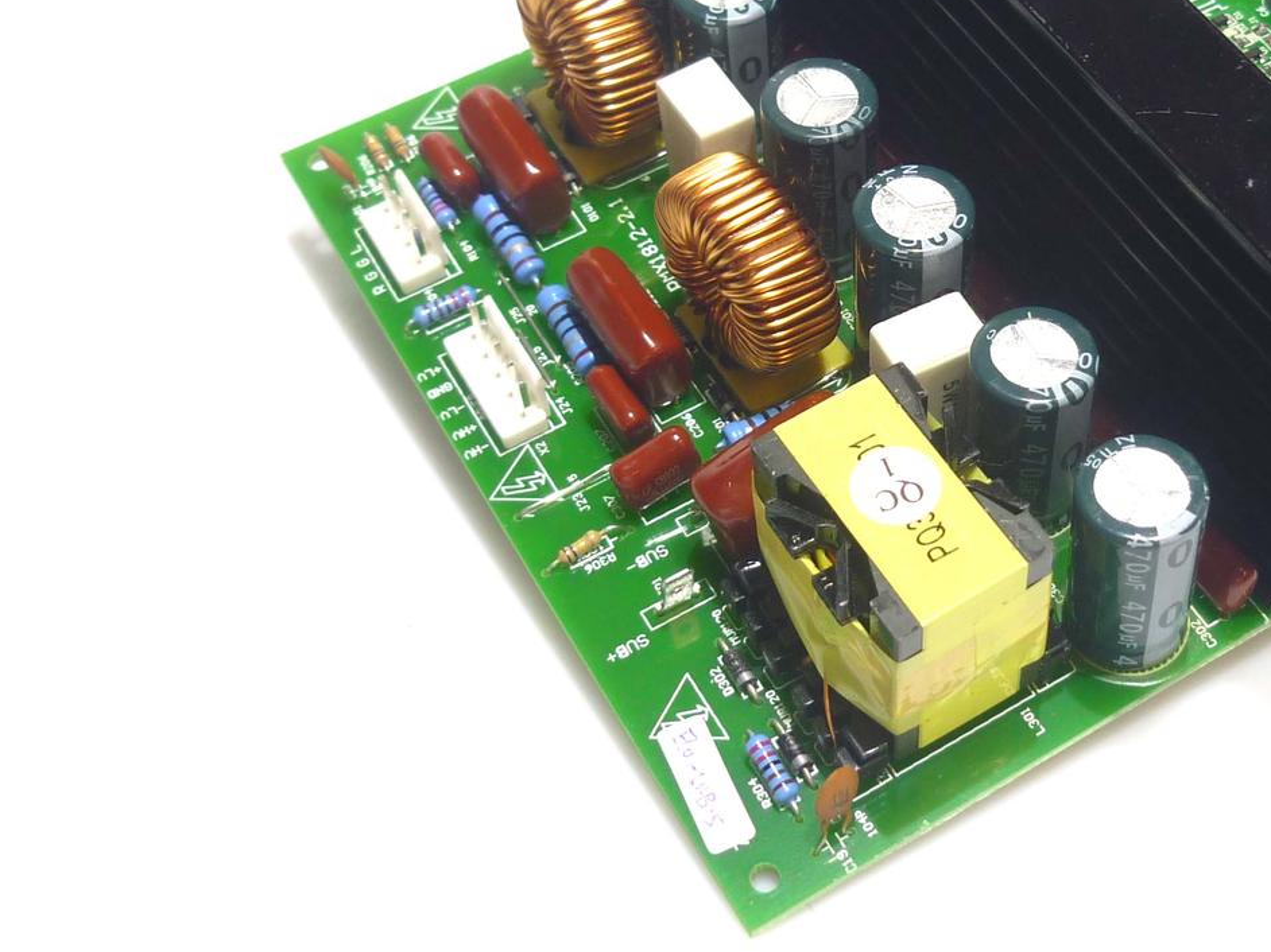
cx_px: 911
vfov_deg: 25.6
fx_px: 2056
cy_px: 186
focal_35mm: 56
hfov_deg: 33.8
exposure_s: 1/60
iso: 80
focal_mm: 5.5
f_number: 2.8
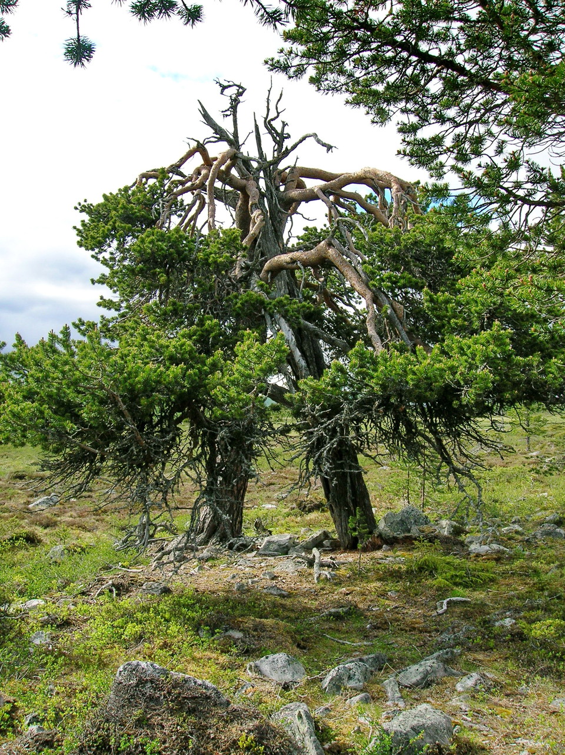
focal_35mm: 34
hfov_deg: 41.7
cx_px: 282
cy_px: 378
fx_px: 741
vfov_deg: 54.0
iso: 50
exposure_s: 1/190
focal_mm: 5.7
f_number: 4.9
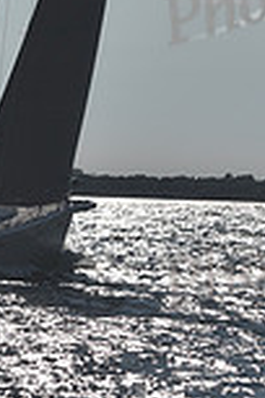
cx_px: 30
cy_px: -120
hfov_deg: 3.7
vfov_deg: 5.5
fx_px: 4096
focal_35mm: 371
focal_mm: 98
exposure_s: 1/4000
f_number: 5.6
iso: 250
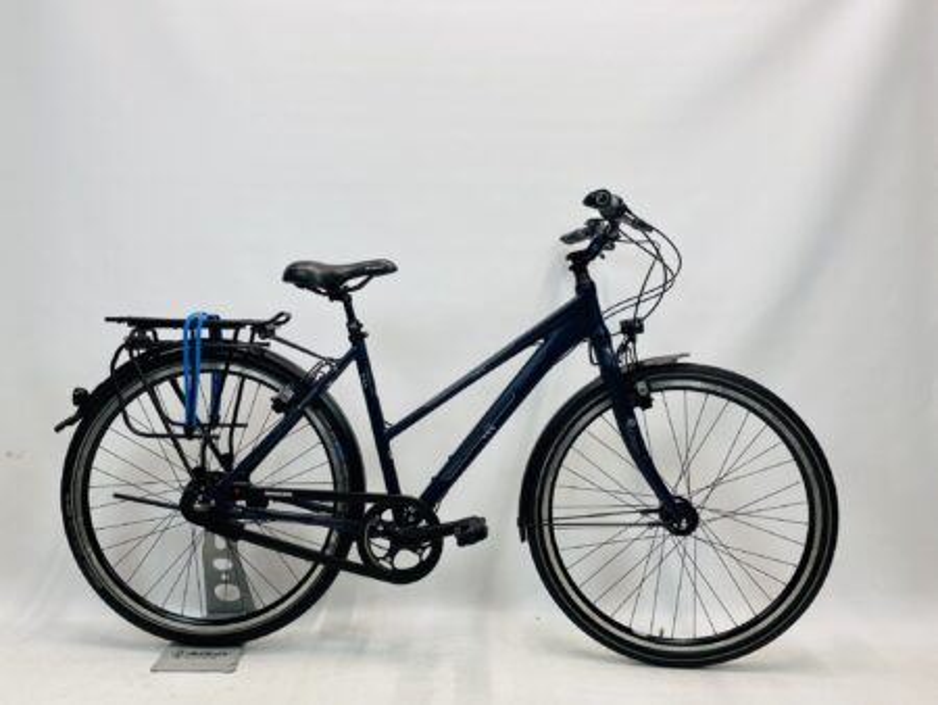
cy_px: 352
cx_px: 469
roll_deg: -0.9
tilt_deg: -2.8
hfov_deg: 67.3
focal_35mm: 26
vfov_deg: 53.1
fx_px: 705
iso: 50
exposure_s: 1/100
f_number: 1.8
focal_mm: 4.25
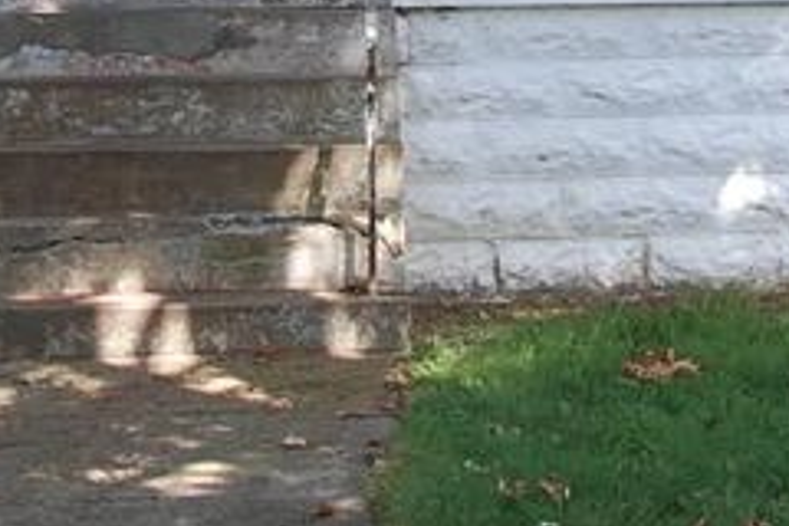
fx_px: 2107
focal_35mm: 96
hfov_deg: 21.1
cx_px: 516
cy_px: -422
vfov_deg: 12.9
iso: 100
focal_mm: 15
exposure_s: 1/125
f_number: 4
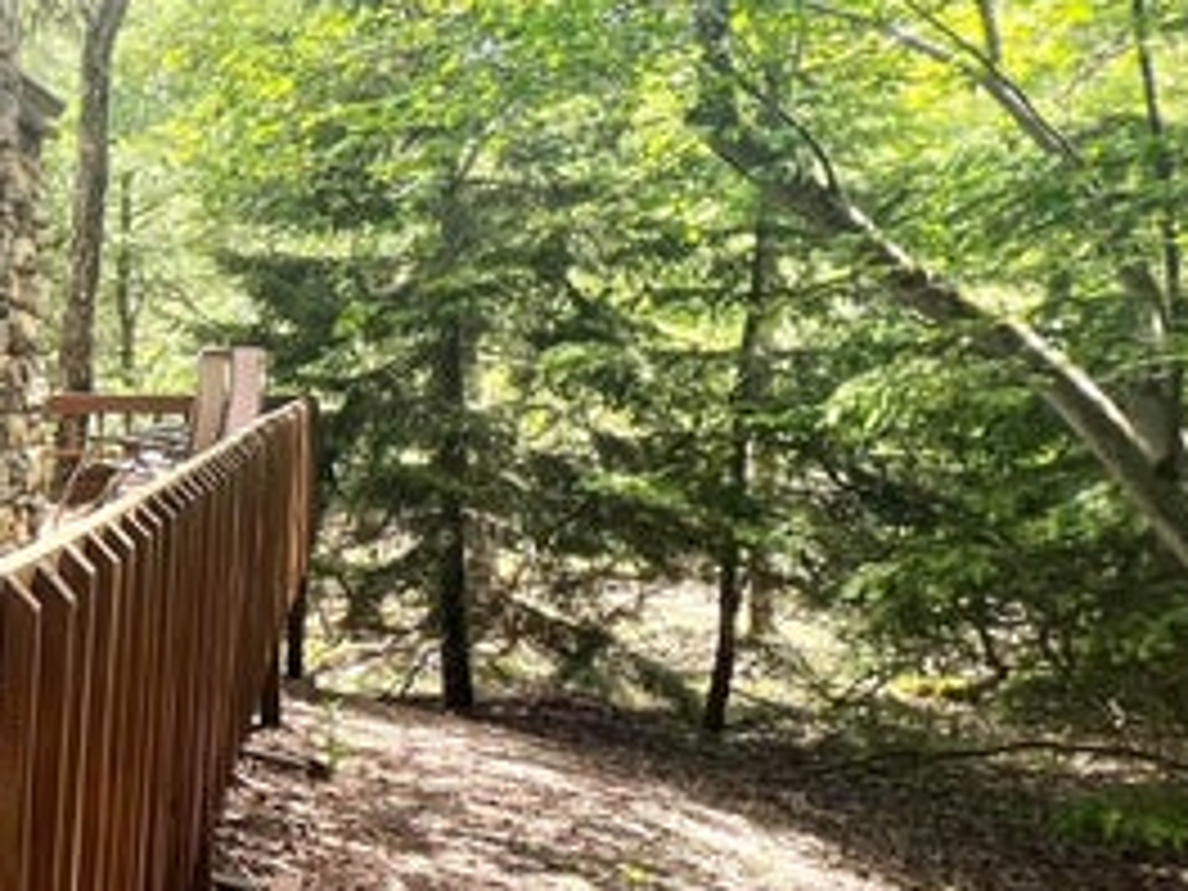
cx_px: -578
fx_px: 1441
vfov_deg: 34.3
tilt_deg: -1.3
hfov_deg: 28.9
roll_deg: +0.4
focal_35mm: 42
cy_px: 387
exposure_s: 1/99
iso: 50
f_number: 1.8
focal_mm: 1.57
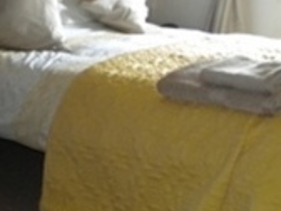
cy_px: 65
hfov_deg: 26.7
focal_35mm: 73
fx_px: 593
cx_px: 146
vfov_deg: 20.1
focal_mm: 6.3
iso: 400
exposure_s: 1/30
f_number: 3.1
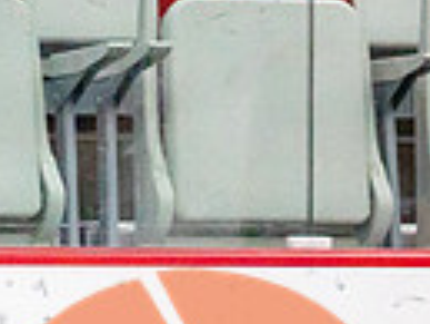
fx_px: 16773
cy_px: 469
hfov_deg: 1.5
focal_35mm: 1349
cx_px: 1007
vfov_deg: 1.1
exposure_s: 1/1250
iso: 3200
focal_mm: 200
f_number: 2.8
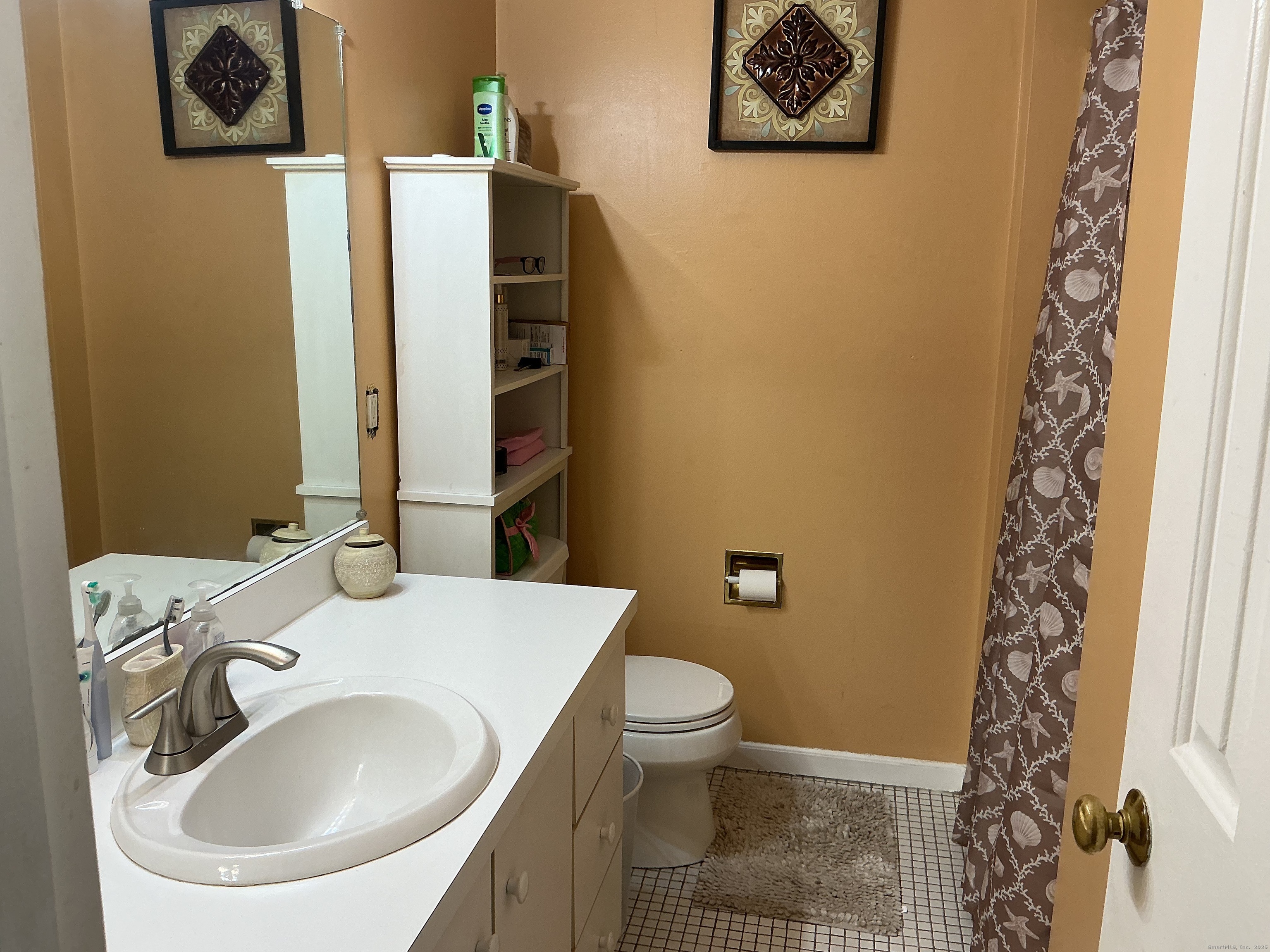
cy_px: 476
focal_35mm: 29
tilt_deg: -11.0
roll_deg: -0.5
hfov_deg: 61.7
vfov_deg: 48.2
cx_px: 635
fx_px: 1064
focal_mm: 3
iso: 64
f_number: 1.8
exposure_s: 1/120
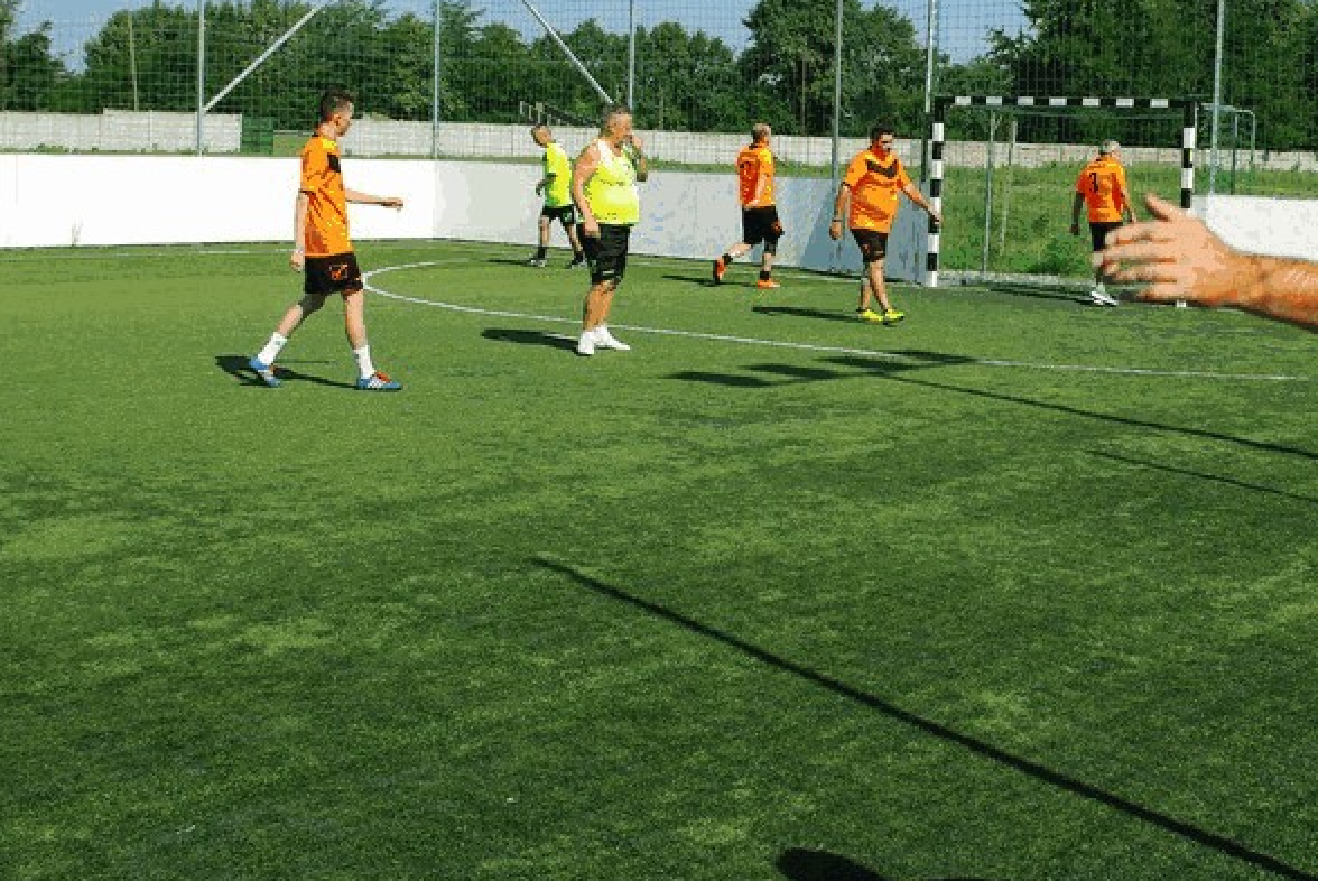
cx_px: 950
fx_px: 1978
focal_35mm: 54
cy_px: 259
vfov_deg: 24.9
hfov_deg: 36.2
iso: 100
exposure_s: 1/180
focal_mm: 21.25
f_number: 9.5
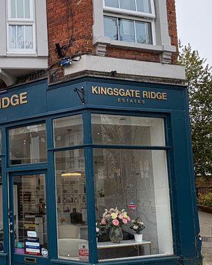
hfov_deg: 34.9
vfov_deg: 46.4
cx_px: 3
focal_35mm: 39
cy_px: 169
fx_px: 306
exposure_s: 1/414
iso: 40
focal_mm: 2.22
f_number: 2.2
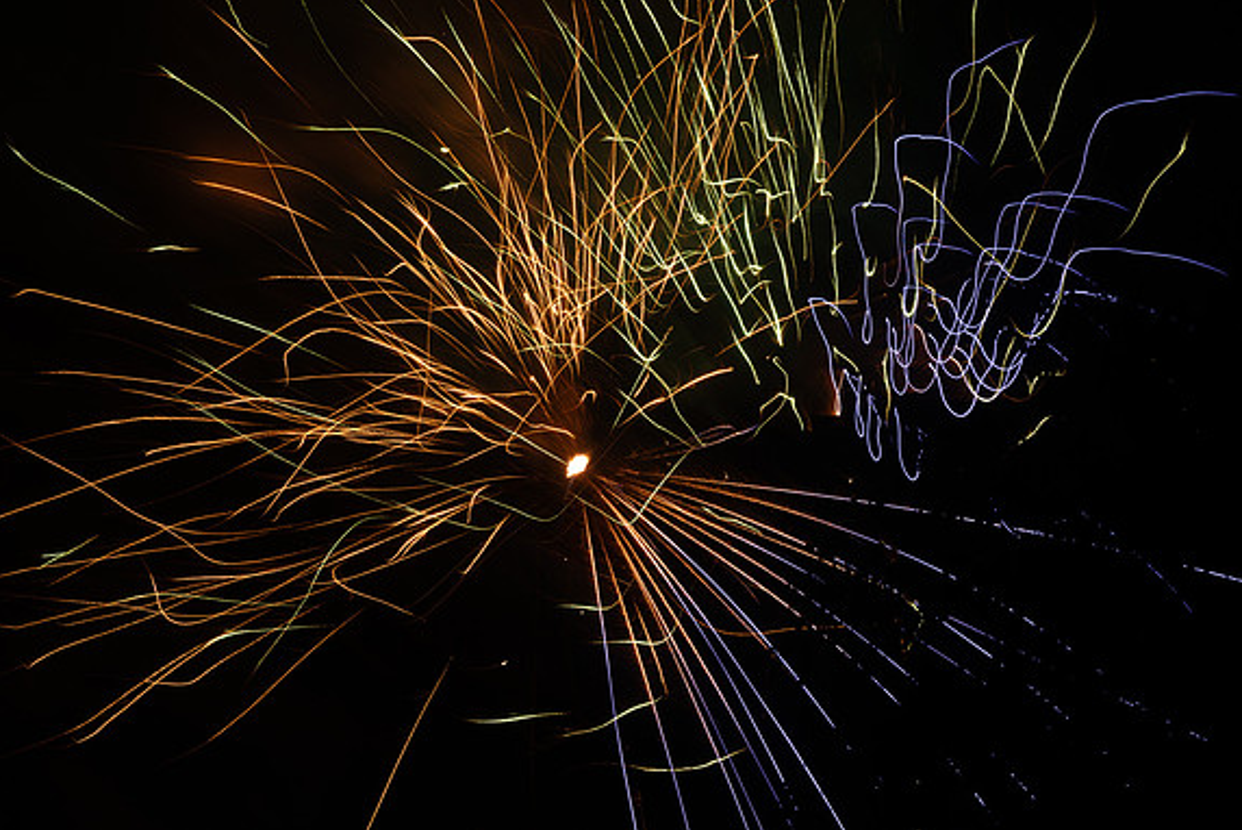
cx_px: 628
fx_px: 2554
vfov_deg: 18.4
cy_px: 414
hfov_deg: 27.3
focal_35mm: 74
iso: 200
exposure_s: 2.1
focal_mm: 73
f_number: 11
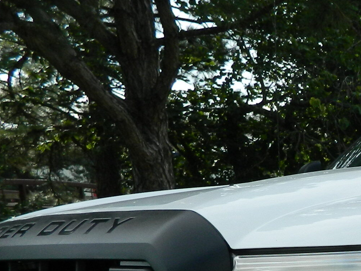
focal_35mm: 81
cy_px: 363
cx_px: 494
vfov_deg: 17.0
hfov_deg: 21.4
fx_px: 845
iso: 80
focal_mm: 4.5
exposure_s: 1/640
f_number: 3.1
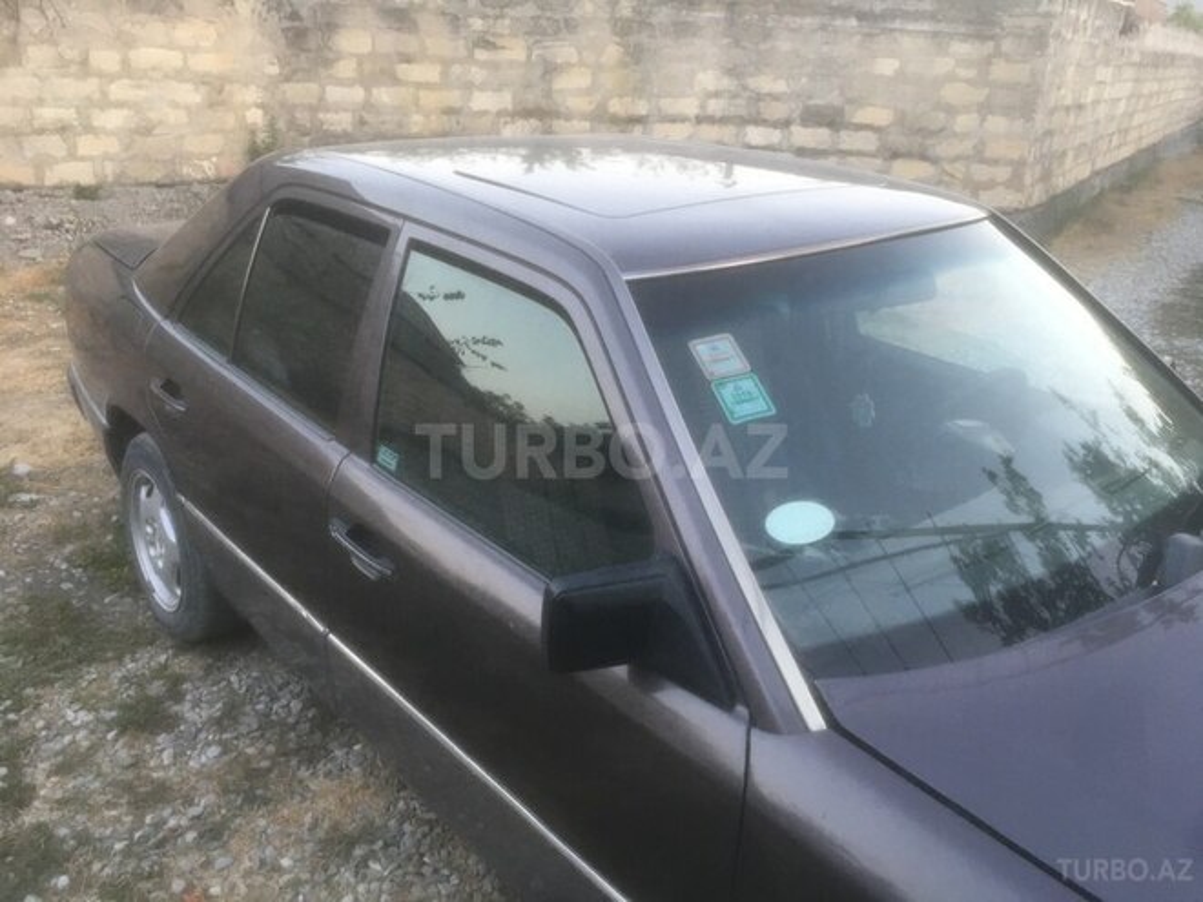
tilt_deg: -22.2
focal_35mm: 29
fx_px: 1008
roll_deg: -2.1
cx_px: 602
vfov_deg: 48.2
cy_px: 451
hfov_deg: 61.7
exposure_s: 1/33
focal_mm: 4.15
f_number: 2.2
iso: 100
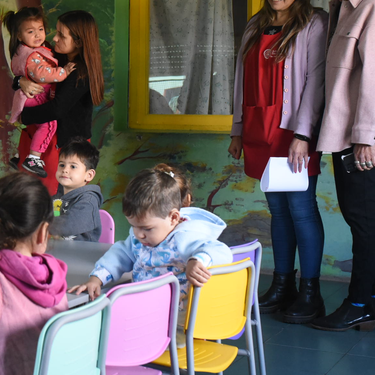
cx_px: 19
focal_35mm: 77
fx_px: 944
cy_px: 105
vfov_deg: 22.3
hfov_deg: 21.8
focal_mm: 35
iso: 3200
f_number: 5
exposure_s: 1/160
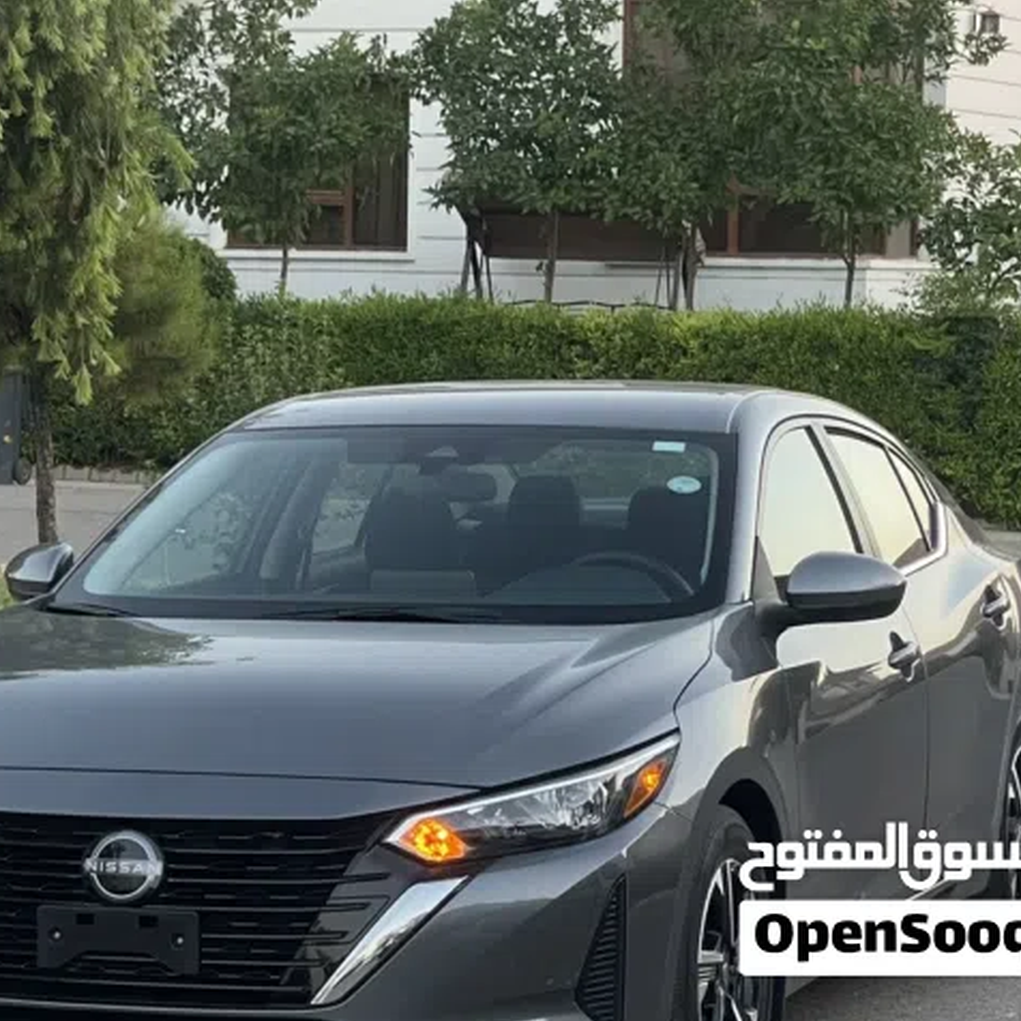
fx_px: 2536
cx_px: 416
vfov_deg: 22.8
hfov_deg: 22.7
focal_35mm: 76
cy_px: 513
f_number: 2.2
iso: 250
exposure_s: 1/60
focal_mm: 7.5
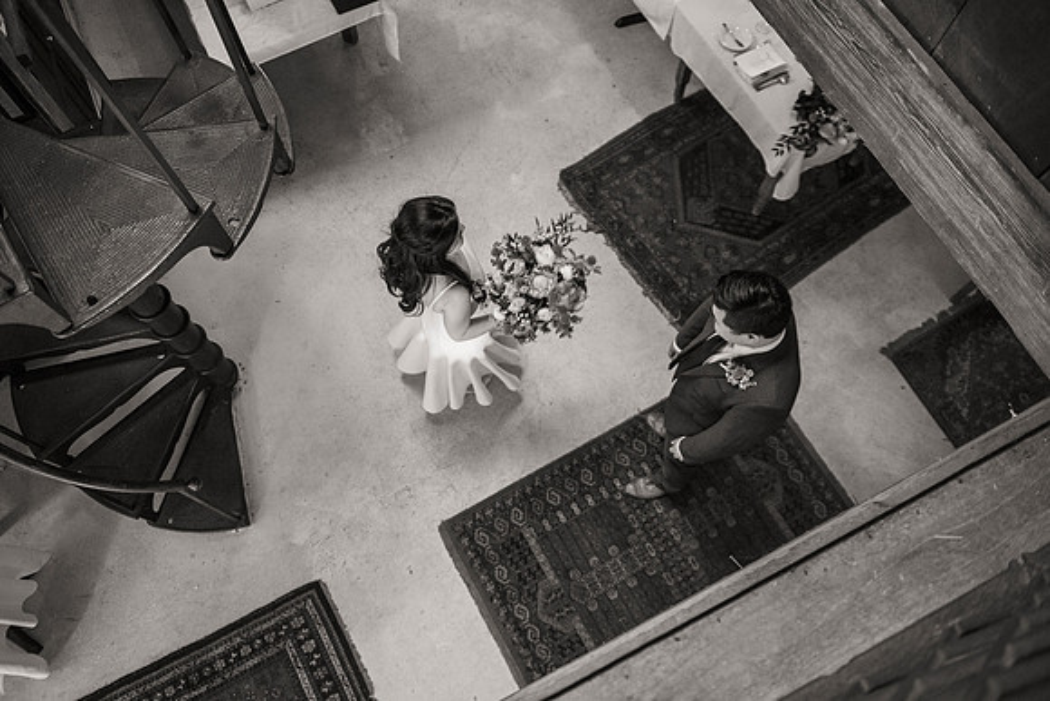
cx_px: 525
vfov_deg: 48.0
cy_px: 350
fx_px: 788
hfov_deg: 67.4
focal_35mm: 27
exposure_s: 1/125
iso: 2500
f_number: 2.8
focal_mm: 27
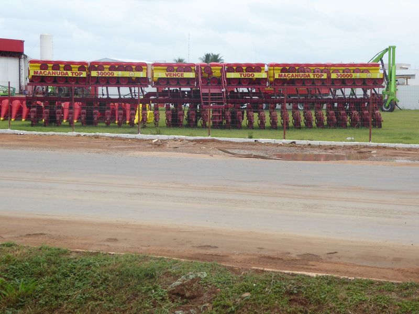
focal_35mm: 79
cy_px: 157
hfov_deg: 24.7
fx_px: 956
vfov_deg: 18.7
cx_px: 210
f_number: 4.6
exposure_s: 1/250
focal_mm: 13.2
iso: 80
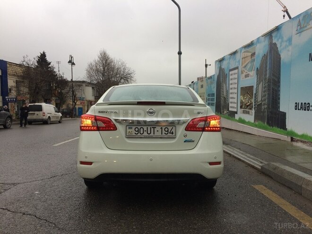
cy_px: 117
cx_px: 156
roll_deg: +1.6
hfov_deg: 61.7
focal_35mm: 29
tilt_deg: -5.0
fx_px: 261
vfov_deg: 48.2
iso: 32
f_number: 2.2
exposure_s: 1/127
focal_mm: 4.15
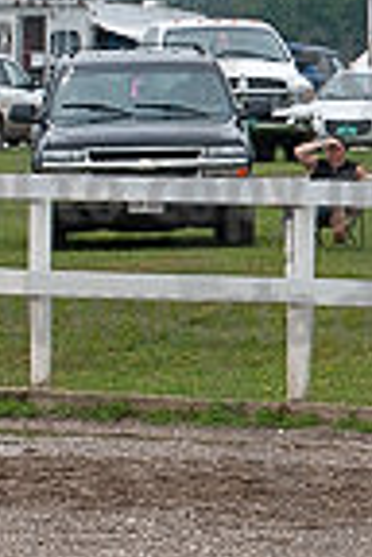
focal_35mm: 406
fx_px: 6293
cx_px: 651
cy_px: 184
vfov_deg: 5.1
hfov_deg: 3.4
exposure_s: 1/1000
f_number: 5.6
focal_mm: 116
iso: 560
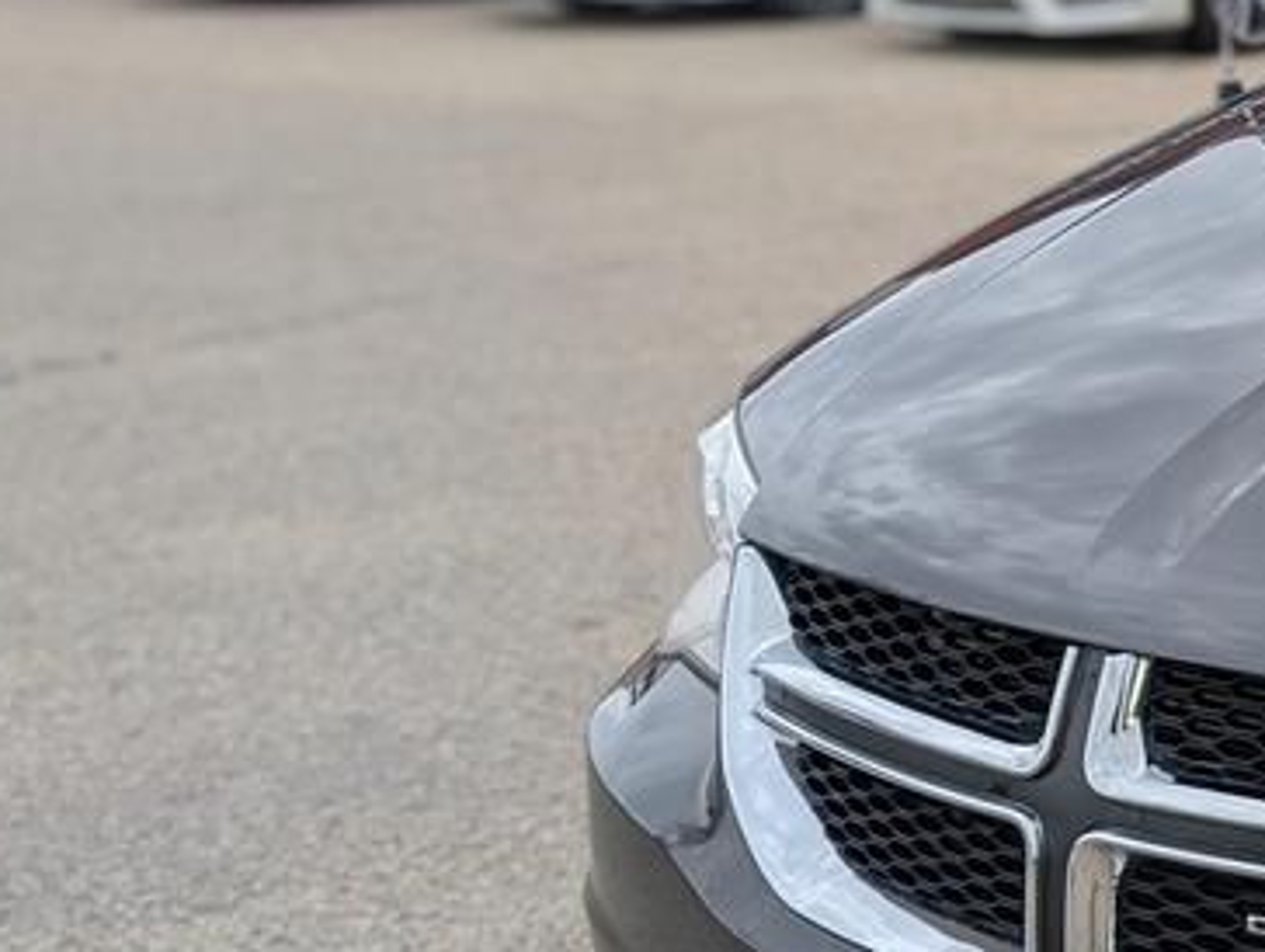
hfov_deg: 19.3
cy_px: 483
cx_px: 2059
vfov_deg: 17.6
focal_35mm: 84
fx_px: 3074
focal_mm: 6.9
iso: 18
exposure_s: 1/356
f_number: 1.68
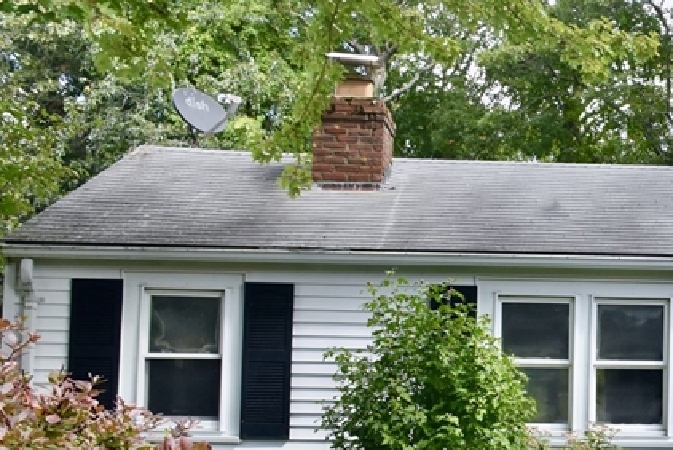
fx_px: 1497
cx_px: 815
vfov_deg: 17.0
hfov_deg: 23.2
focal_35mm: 80
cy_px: 363
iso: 800
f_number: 8
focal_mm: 22
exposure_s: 1/250
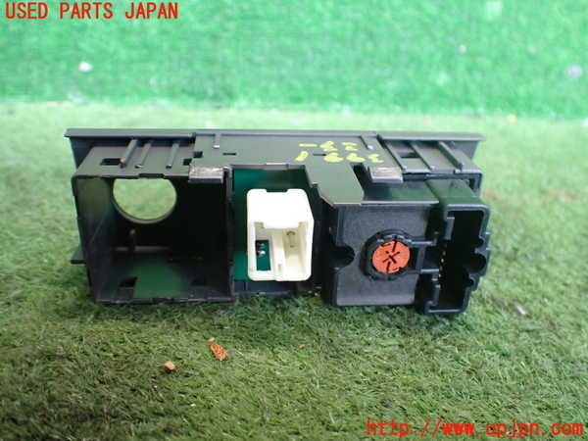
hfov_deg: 60.0
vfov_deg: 46.8
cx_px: 294
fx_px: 510
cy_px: 220
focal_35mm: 30
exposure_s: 1/60
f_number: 2.3
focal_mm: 5.4
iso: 800
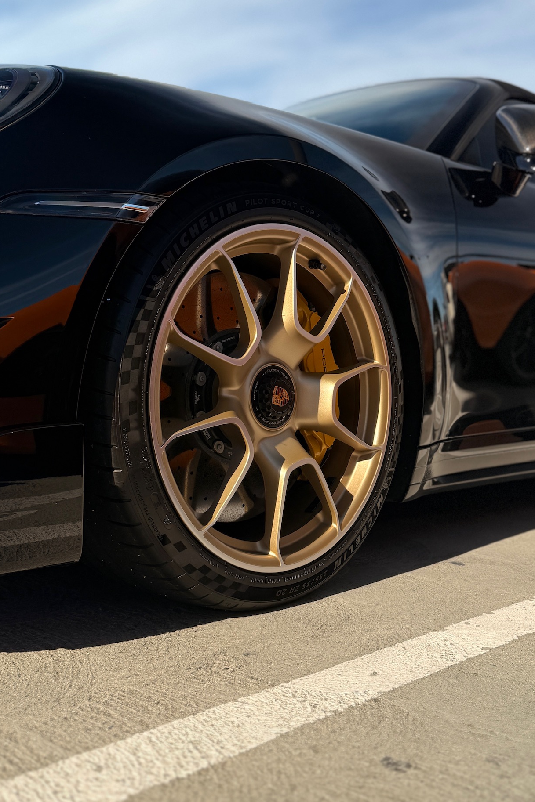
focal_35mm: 28
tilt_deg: -0.1
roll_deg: +0.5
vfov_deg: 65.5
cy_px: 416
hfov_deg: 46.3
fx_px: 624
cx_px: 242
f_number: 1.78
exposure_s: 1/2611
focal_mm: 6.76
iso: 80
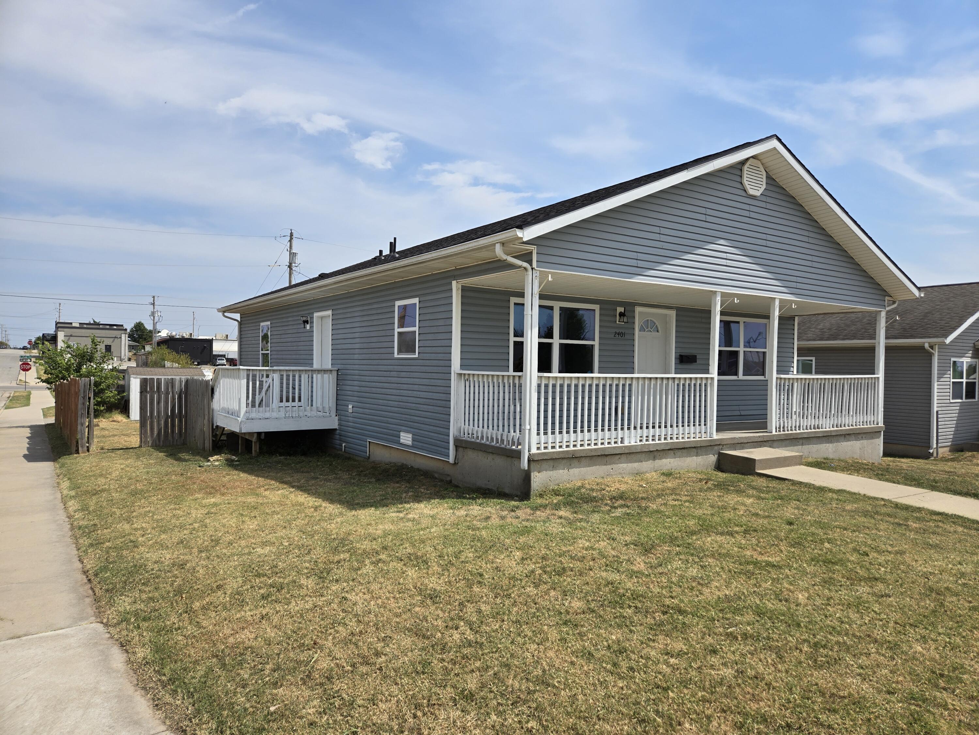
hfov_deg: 73.9
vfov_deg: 58.9
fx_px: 650
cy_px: 368
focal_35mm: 23
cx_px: 490
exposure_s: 1/2745
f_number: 1.8
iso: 25
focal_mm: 5.4
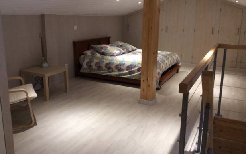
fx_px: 235
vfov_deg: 36.2
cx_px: 123
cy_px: 67
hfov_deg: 55.3
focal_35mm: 35
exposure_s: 1/25
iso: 80
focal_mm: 3.3
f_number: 2.4
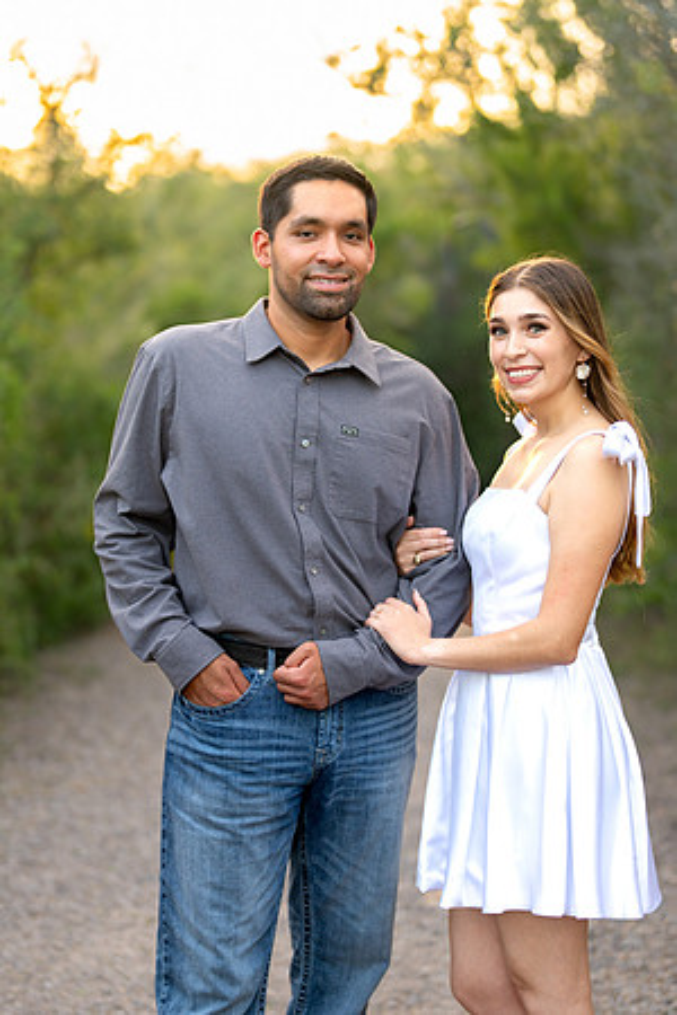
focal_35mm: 75
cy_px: 508
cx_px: 338
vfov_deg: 27.0
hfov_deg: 18.2
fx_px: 2115
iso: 200
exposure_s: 1/640
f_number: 1.2
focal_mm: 50
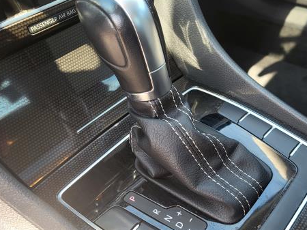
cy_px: 124
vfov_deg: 38.6
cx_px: 203
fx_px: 328
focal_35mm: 37
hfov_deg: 49.4
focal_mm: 5.4
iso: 50
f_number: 1.8
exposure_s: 1/120
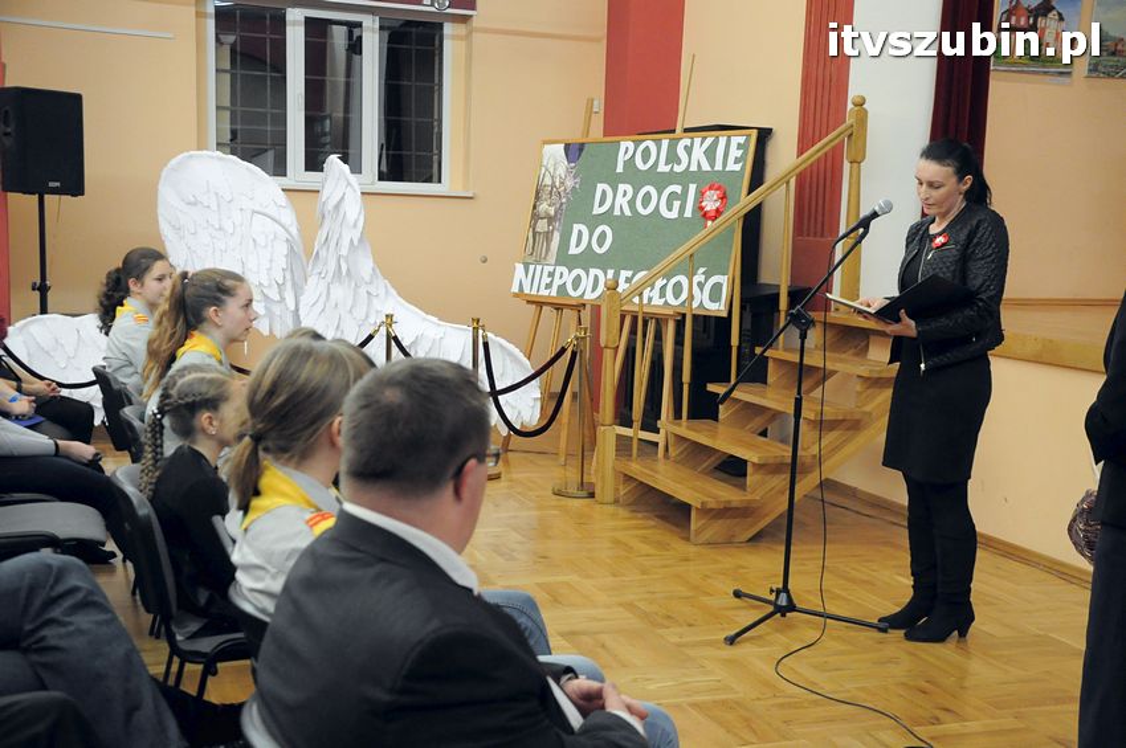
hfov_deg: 46.4
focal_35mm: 42
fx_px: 1312
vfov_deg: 31.8
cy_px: 374
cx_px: 563
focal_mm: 28
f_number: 4.5
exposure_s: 1/80
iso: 2500
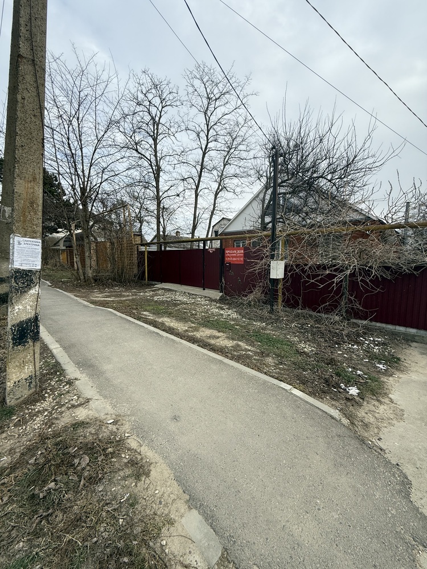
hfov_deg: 85.7
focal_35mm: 14
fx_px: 230
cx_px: 214
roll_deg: -0.2
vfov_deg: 102.1
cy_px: 284
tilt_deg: -4.7
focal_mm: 2.22
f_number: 2.2
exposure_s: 1/709
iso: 50
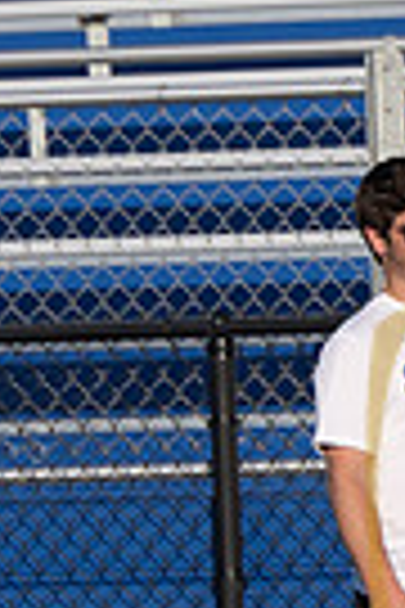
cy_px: 484
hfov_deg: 0.7
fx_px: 31739
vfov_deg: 1.1
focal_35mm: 1881
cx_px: 763
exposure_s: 1/1600
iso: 160
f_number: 4.5
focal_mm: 200
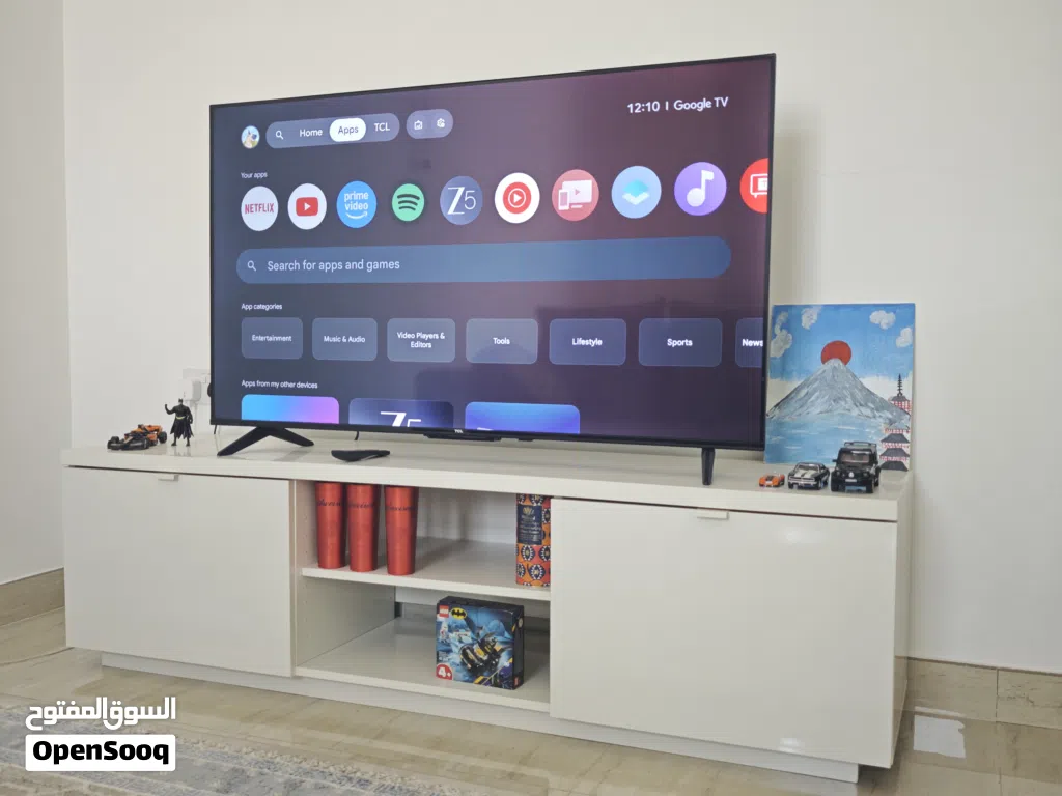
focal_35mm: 35
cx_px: 531
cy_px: 398
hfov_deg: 52.6
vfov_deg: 40.7
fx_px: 1074
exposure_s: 1/50.7
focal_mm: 6.55
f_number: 1.62
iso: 500
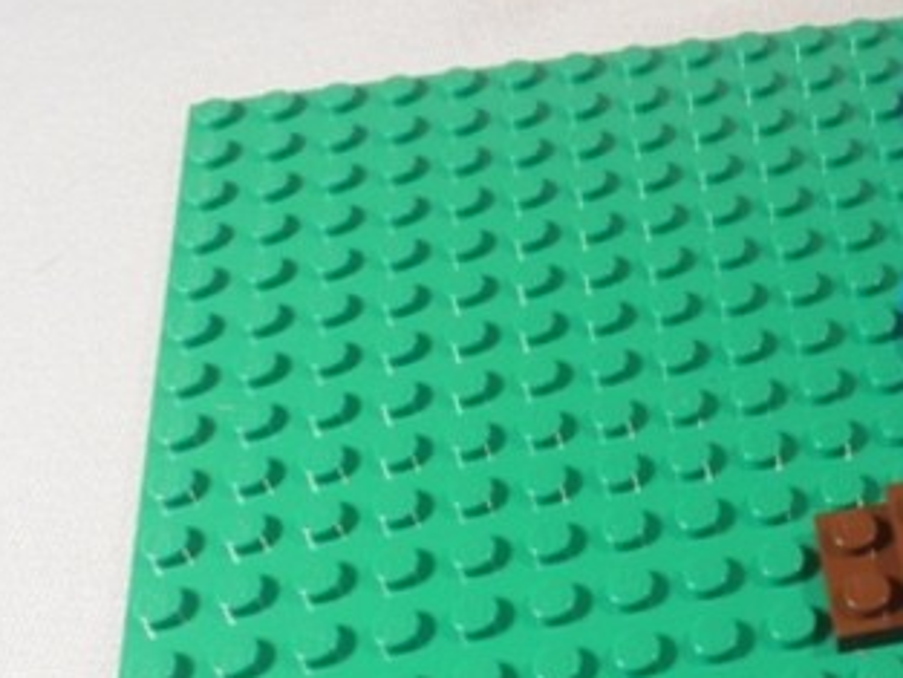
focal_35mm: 69
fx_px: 1801
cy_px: 276
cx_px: 1004
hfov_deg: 25.9
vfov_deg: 21.3
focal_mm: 4.2
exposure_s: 1/30
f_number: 3
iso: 125
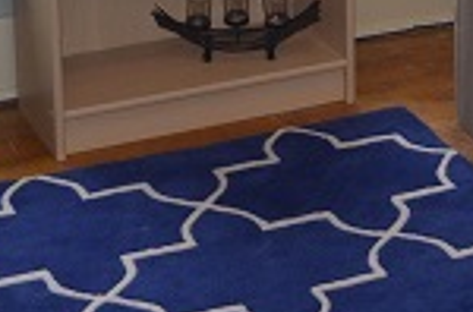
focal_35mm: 128
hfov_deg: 15.9
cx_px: 407
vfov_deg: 9.9
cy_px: -307
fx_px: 1676
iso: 800
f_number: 3.8
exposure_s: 1/60
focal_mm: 20
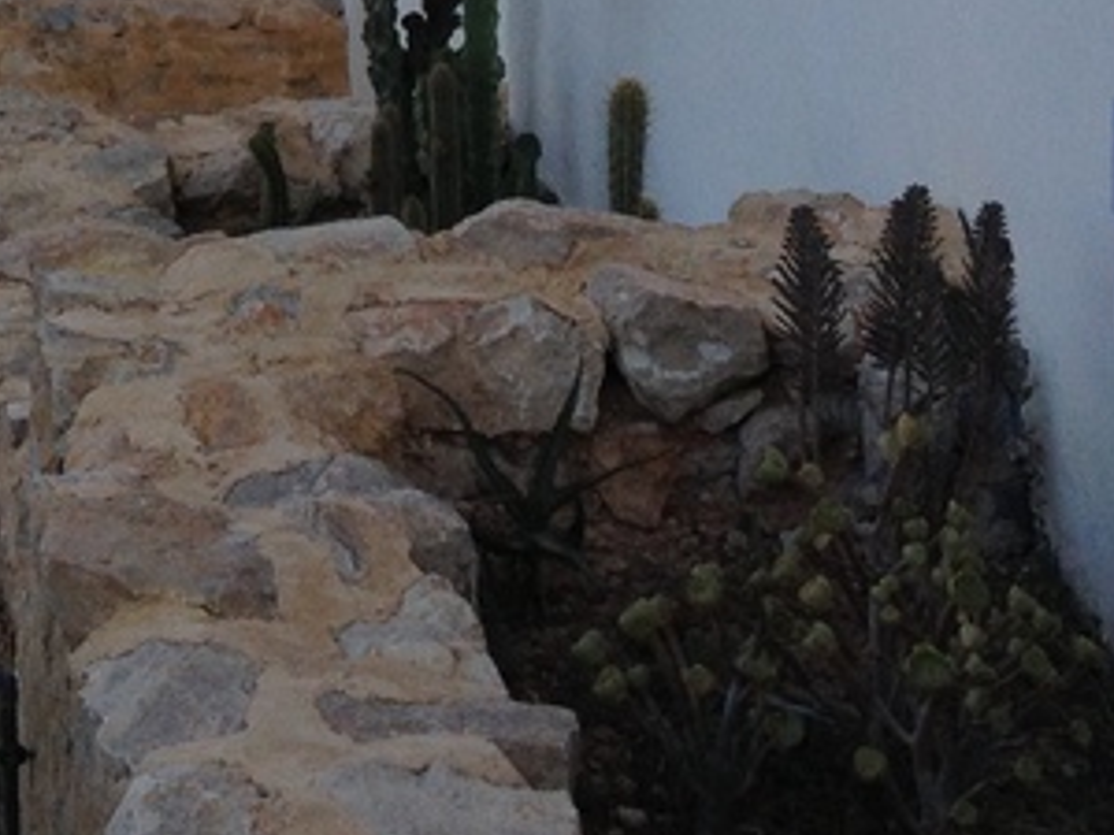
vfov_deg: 10.0
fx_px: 4505
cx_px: -245
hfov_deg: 13.7
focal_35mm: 140
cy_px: -675
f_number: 2.4
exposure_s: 1/506
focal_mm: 4.28
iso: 50
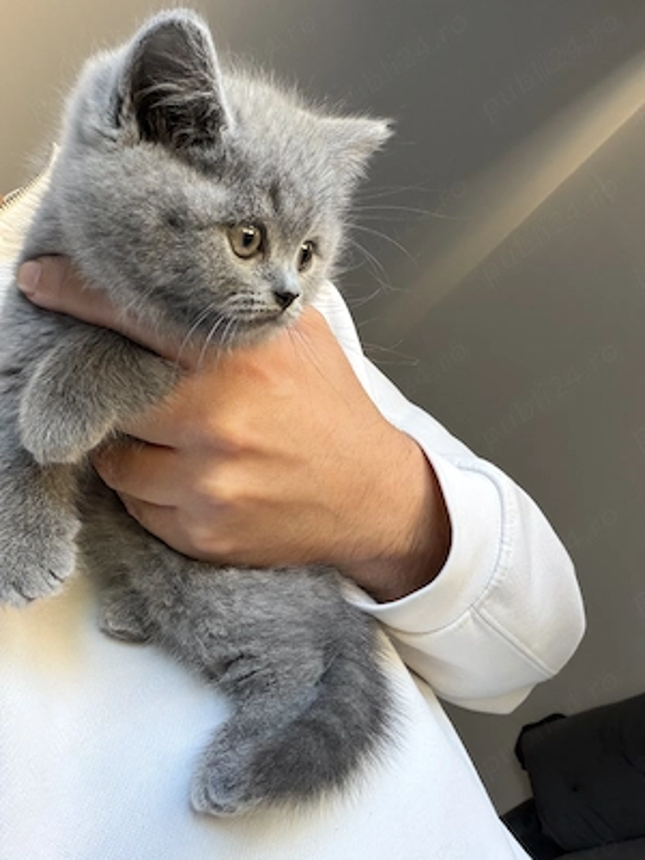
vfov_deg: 60.0
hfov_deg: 46.8
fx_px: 745
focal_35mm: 30
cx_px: 322
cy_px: 430
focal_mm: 2.71
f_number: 1.9
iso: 100
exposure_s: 1/60
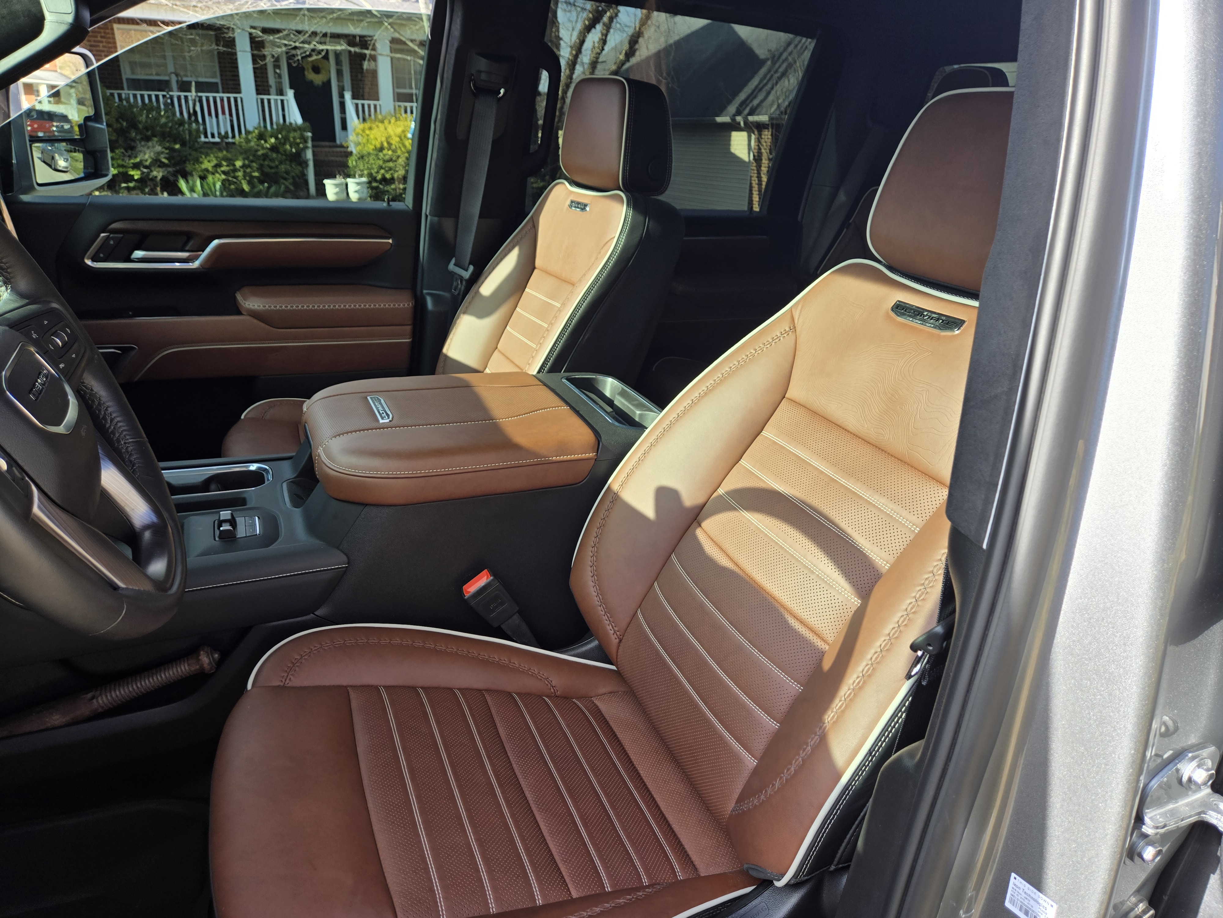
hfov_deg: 73.9
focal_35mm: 23
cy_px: 459
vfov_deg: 58.9
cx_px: 612
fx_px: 813
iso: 25
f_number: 1.8
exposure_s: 1/217
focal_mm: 5.4
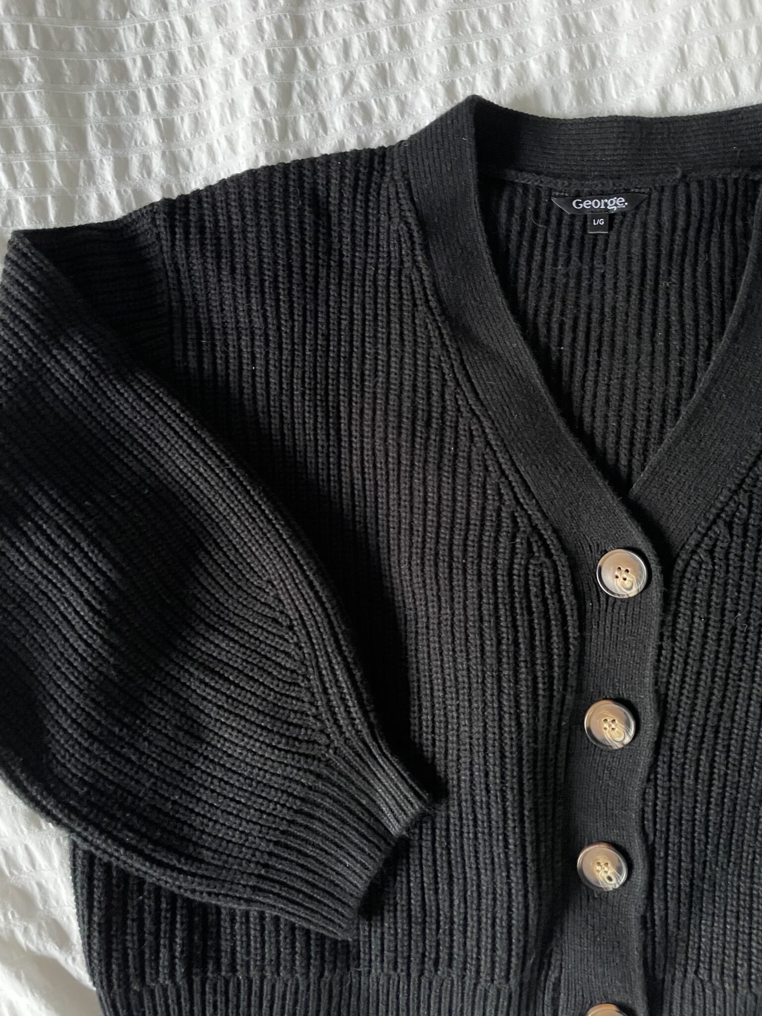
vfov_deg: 67.3
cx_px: 381
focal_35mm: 26
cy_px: 508
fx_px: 763
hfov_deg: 53.1
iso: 640
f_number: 1.6
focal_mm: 4.2
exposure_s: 1/38
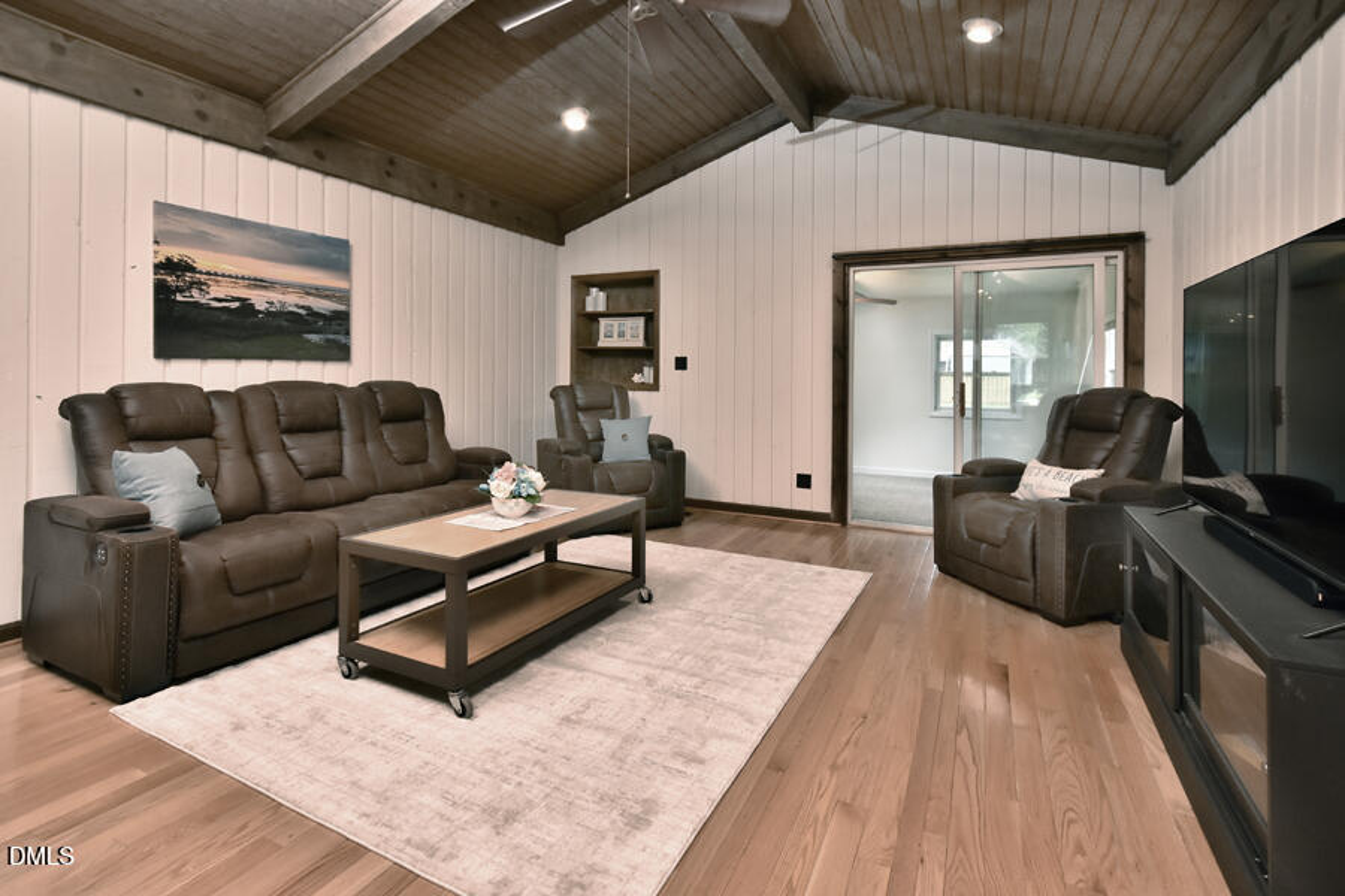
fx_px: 560
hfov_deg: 100.4
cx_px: 672
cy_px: 448
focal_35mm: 15
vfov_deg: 77.3
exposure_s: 1/40
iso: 800
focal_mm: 10
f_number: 7.1
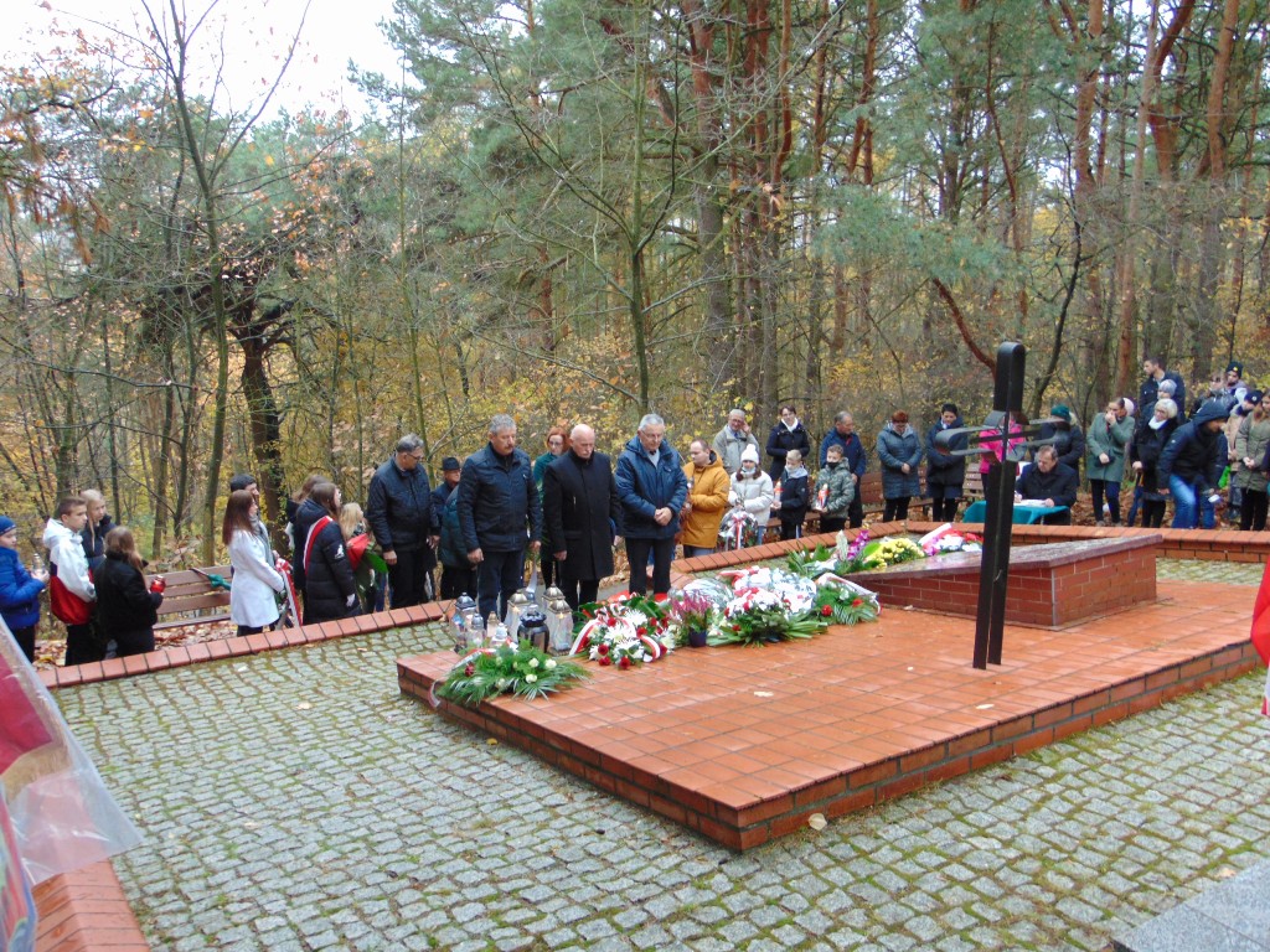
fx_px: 1101
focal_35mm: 30
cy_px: 476
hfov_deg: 60.0
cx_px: 635
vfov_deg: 46.8
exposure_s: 1/30
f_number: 3.1
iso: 160
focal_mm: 5.4
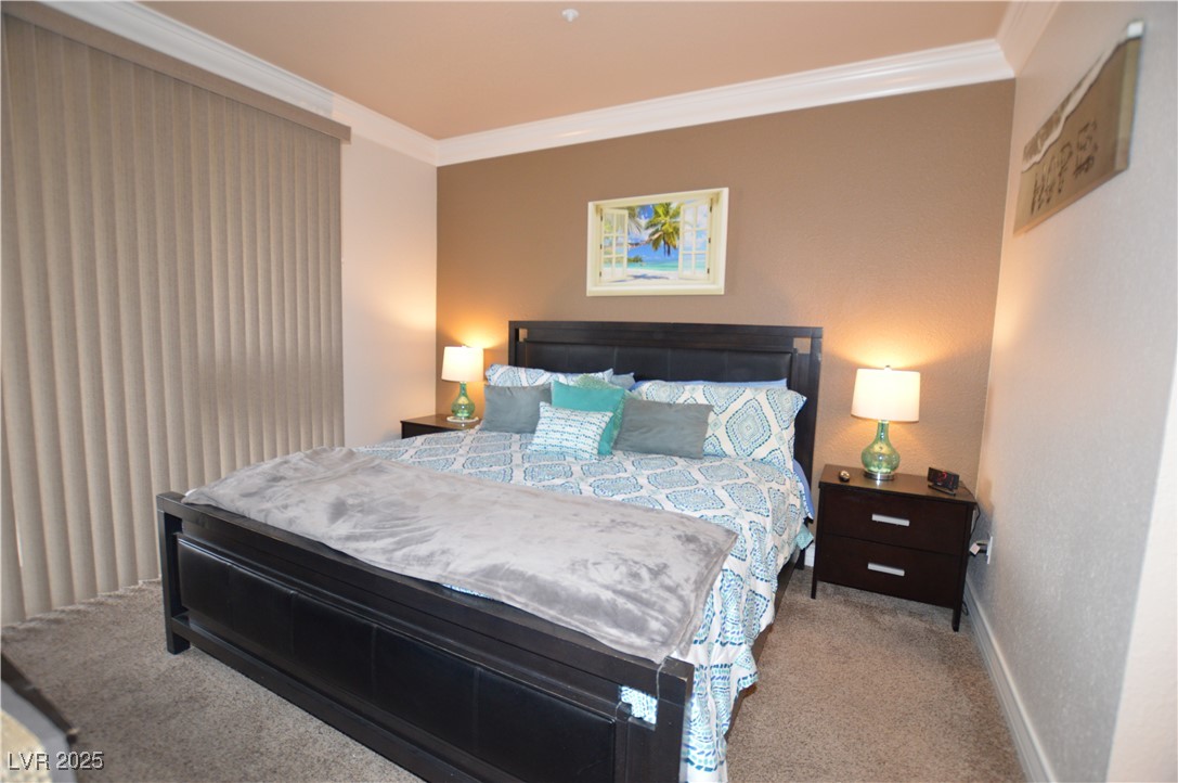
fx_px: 490
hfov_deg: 100.5
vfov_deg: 77.2
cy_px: 392
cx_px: 589
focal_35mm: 15
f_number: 3.5
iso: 720
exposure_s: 1/60
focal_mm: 10
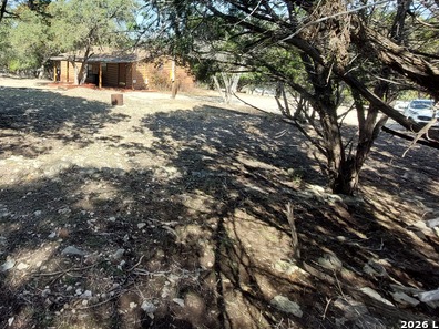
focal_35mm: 21
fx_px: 266
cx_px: 134
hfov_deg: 75.6
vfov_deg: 58.5
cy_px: 65
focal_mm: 1.74
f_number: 2.2
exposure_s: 1/337
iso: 50
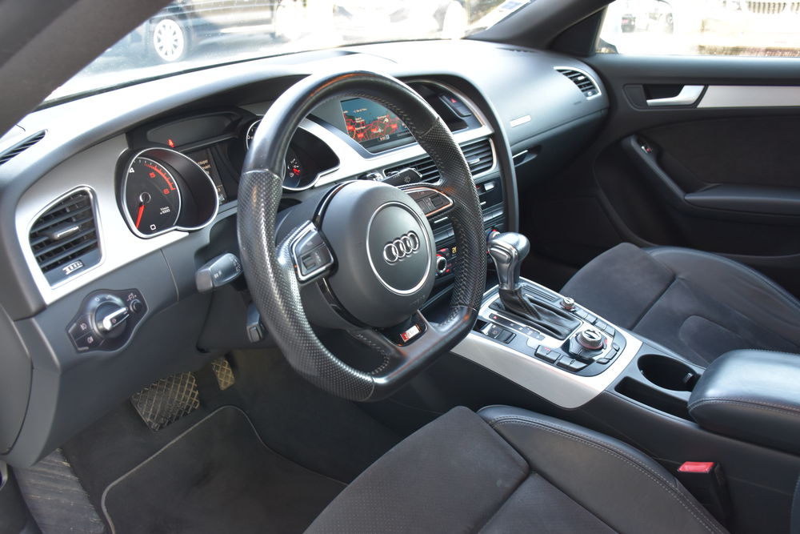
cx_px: 400
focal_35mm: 30
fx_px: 667
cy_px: 267
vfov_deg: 43.6
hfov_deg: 61.9
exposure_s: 1/60
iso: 720
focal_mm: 20
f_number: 4
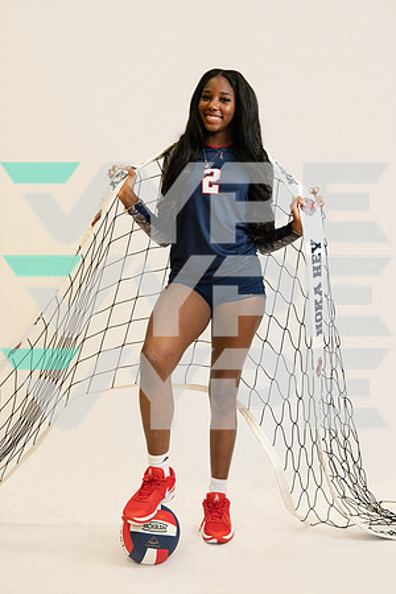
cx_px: 198
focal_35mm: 44
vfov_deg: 44.6
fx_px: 724
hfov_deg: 30.6
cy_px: 297
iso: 400
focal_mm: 43.9
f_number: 4
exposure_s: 1/125
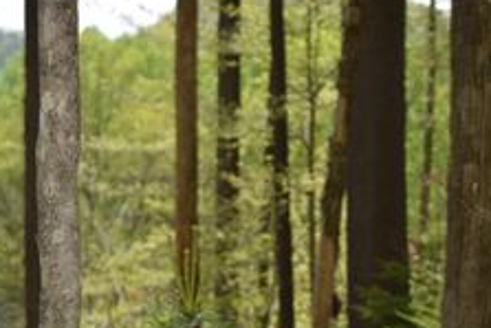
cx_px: 363
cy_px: 56
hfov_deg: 13.5
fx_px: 2062
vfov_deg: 9.1
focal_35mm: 151
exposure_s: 1/200
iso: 100
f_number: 8
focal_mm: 45
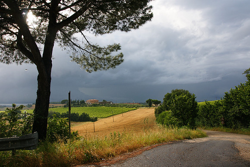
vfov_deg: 48.0
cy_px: 84
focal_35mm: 27
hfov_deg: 67.4
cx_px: 125
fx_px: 188
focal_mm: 18
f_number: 10
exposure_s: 1/125
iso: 200
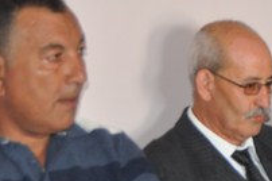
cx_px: 345
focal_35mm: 133
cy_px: 93
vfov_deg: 10.3
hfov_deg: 14.8
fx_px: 1003
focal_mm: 28
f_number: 4
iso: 800
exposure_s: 1/60
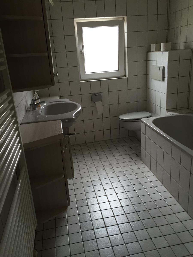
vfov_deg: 61.7
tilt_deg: -15.6
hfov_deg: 48.2
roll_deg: +2.7
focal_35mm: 29
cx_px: 96
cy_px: 128
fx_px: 216
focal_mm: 4.15
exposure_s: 1/30
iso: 50
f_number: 2.2
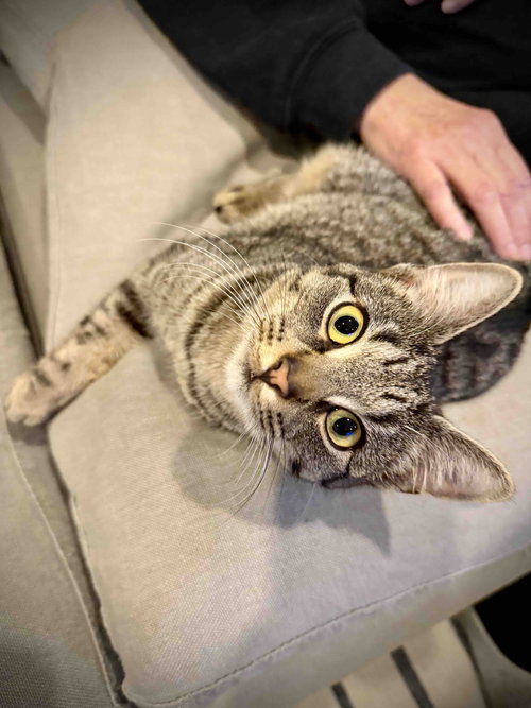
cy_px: 354
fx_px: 491
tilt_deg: -60.7
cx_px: 266
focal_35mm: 24
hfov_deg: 56.8
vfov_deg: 71.6
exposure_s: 1/40
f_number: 1.78
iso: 640
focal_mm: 6.76
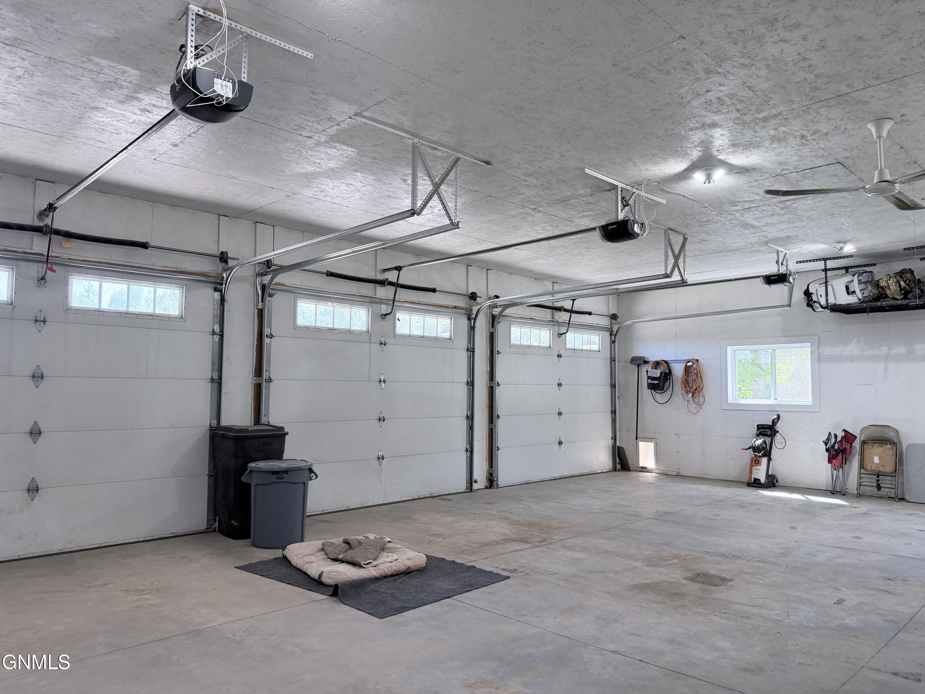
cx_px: 462
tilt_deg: +3.8
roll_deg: +0.1
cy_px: 347
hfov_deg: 71.6
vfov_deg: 56.8
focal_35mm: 24
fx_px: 641
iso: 160
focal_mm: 6.76
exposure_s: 1/183
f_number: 1.78
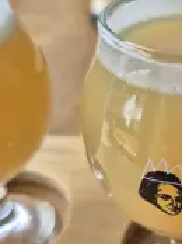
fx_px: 372
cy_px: 164
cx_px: 193
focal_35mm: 53
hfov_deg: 25.7
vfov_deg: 35.8
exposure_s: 1/160
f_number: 1.8
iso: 25
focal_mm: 5.4
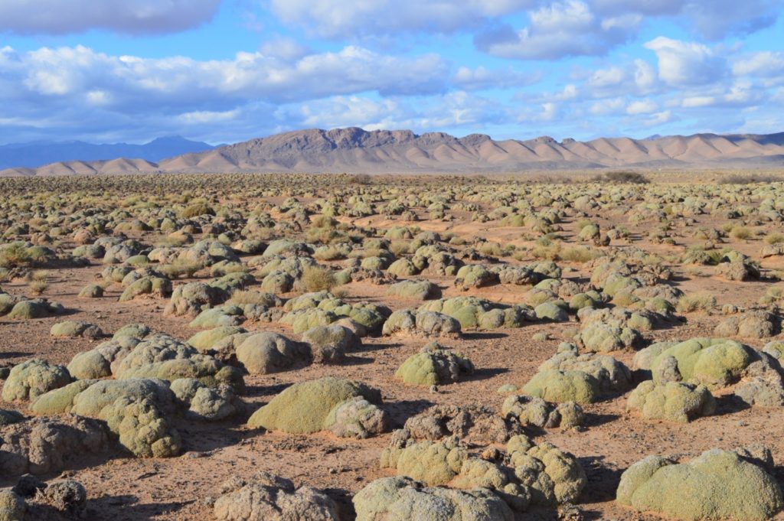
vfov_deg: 31.8
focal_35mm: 42
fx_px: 914
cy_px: 260
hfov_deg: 46.4
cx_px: 392
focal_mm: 28
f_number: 11
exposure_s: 1/500
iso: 400
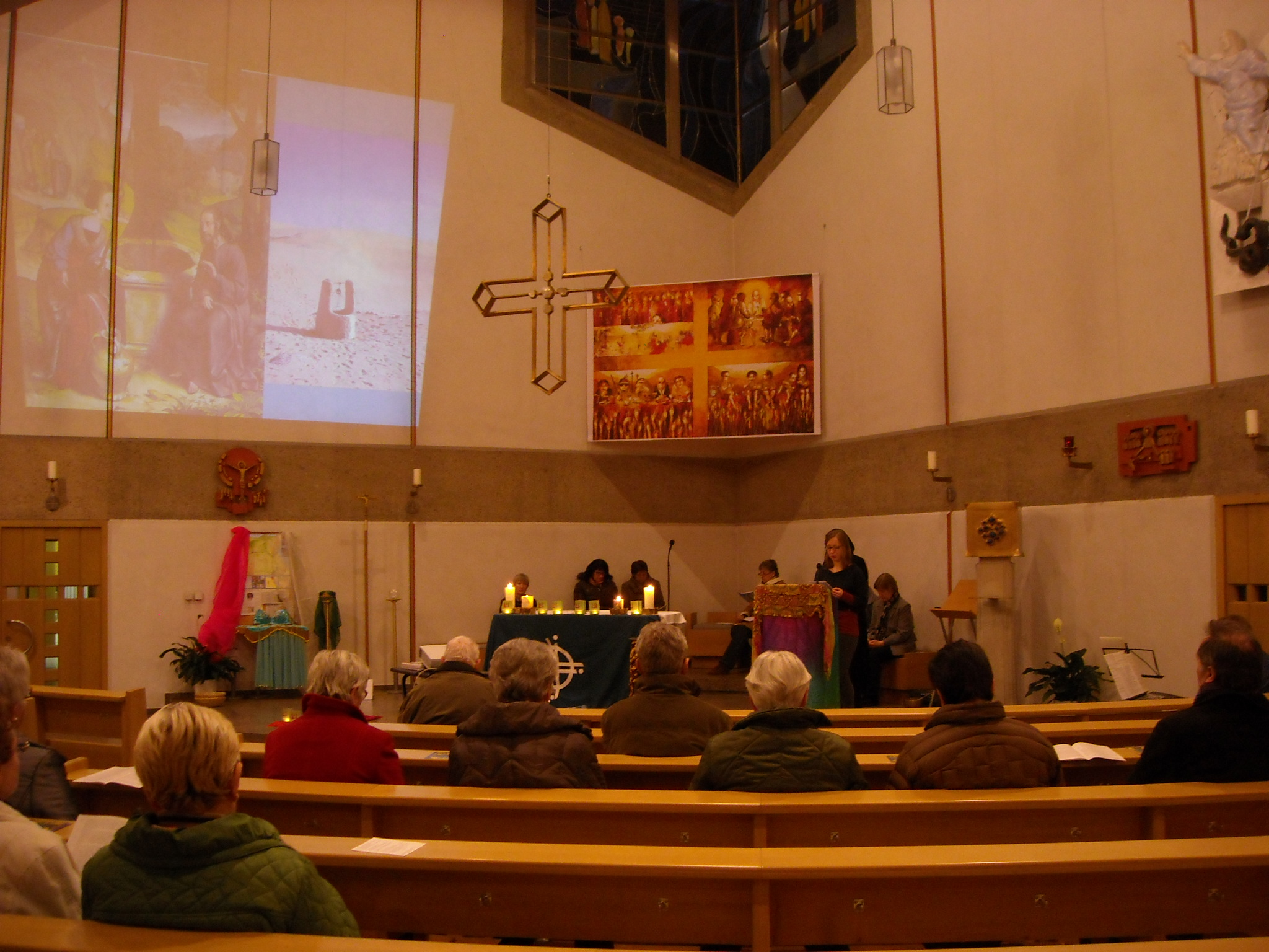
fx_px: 1283
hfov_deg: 52.6
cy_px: 476
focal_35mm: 35
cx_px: 634
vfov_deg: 40.7
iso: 208
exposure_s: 1/8
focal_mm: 5.7
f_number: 2.8
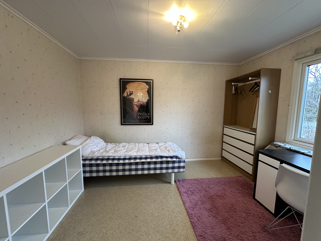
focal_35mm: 14
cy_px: 120
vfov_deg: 85.7
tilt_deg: -5.2
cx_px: 160
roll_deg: -0.3
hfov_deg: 102.1
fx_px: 130
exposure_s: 1/50
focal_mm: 2.22
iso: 200
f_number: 2.2
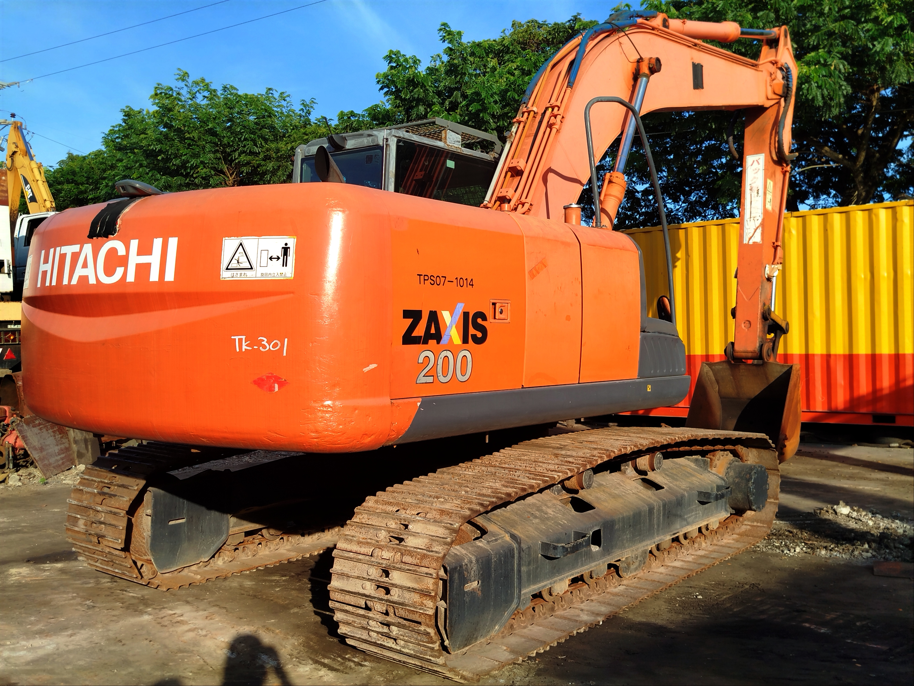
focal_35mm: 33
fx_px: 871
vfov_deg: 42.9
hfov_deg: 55.4
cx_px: 457
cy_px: 343
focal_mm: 5.31
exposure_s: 1/877
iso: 50
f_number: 1.7
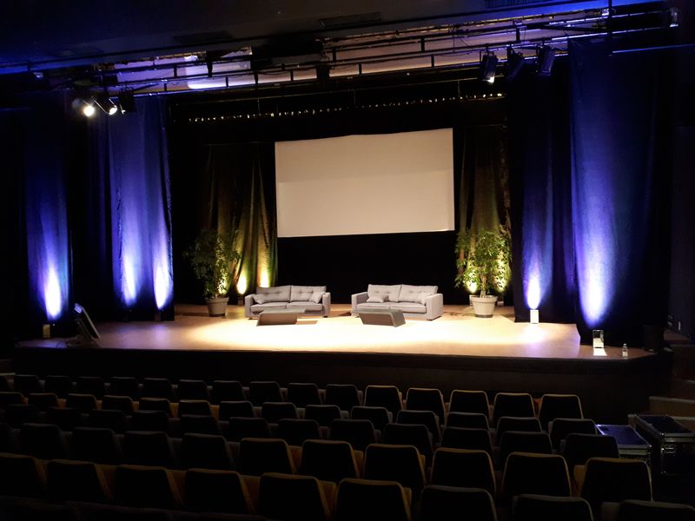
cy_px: 260
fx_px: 542
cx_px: 348
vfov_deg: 51.4
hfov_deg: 65.3
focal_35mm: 27
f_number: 1.9
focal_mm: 3.6
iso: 640
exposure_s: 1/17
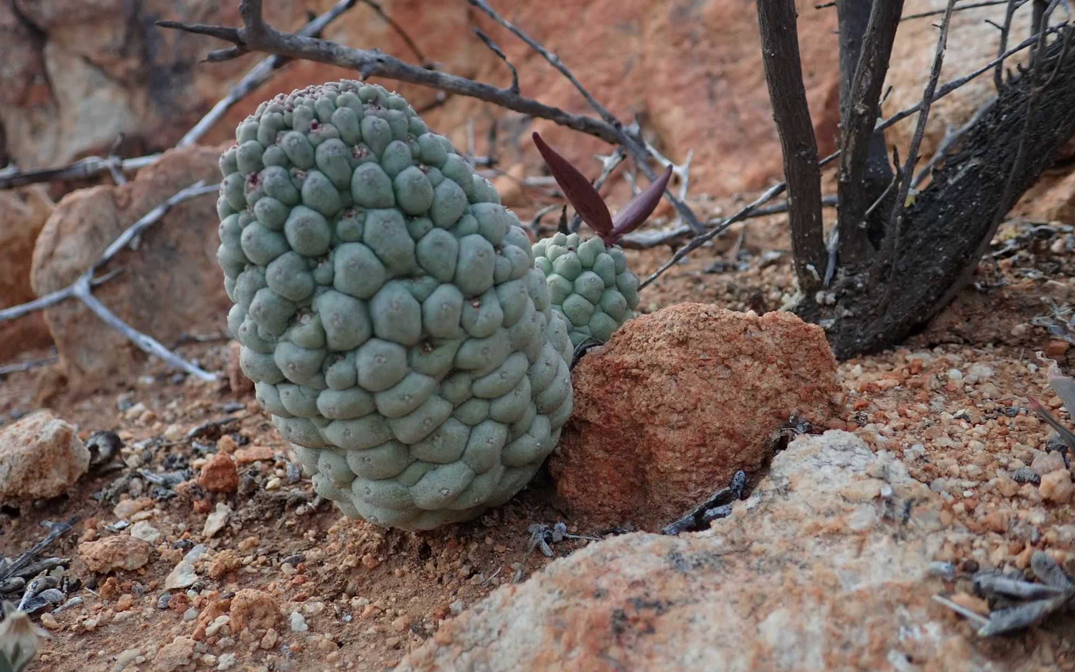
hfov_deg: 59.7
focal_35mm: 32
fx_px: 938
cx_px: 538
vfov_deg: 39.4
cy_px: 319
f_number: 2.3
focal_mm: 5.5
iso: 200
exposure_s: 1/125
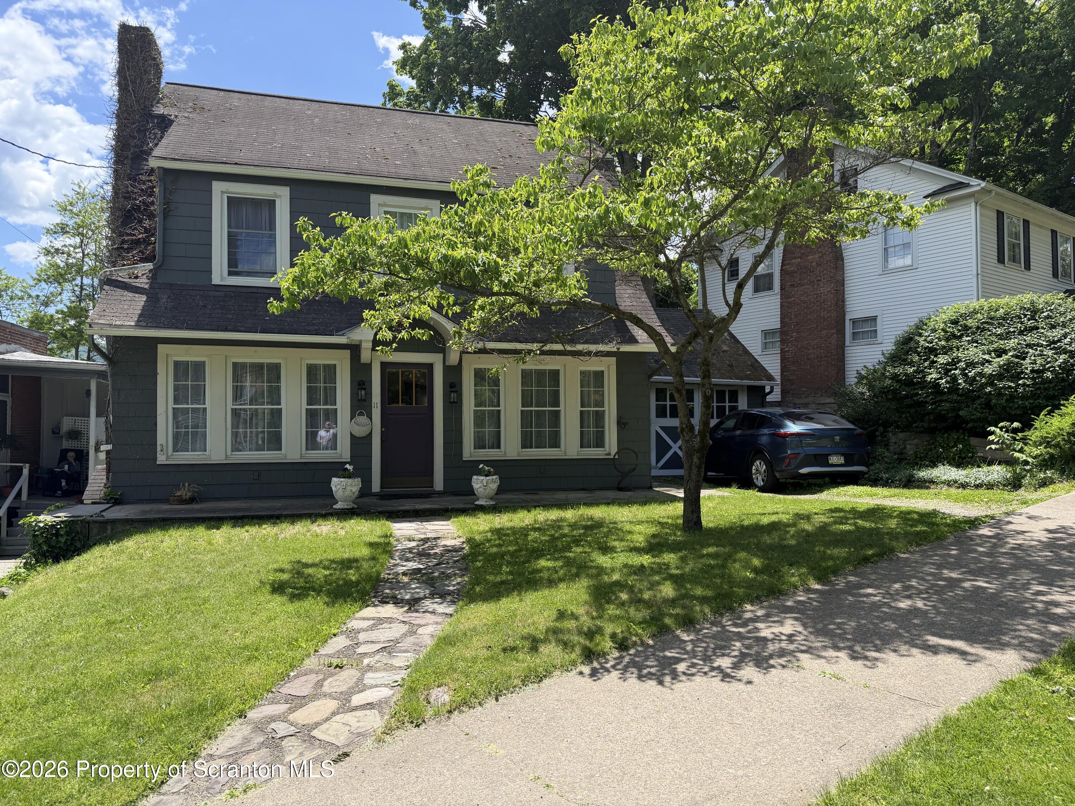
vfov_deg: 56.8
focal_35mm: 24
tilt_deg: +2.2
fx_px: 745
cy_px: 403
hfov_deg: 71.6
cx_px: 538
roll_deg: -0.1
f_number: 1.78
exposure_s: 1/3145
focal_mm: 6.76
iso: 100
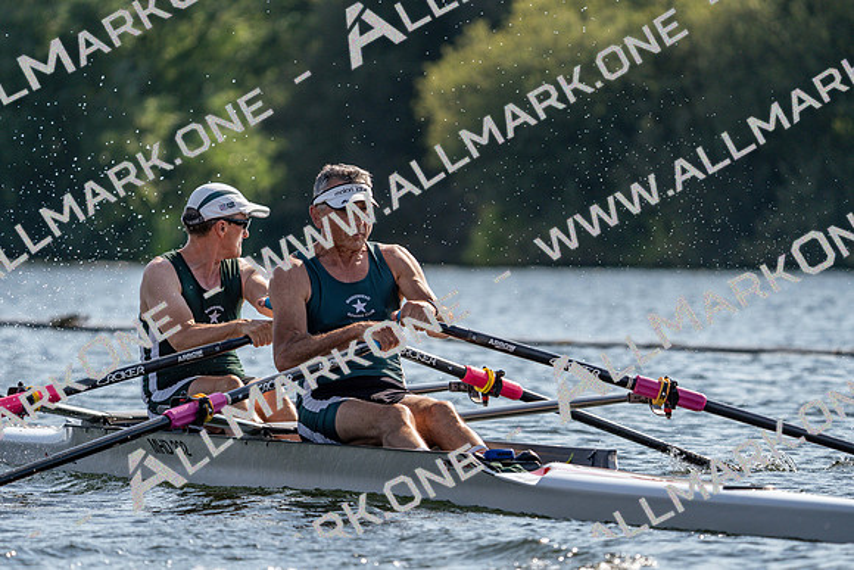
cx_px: 427
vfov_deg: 4.4
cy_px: 285
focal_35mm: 312
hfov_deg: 6.6
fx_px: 7403
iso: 250
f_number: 6.3
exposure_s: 1/1600
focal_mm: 312
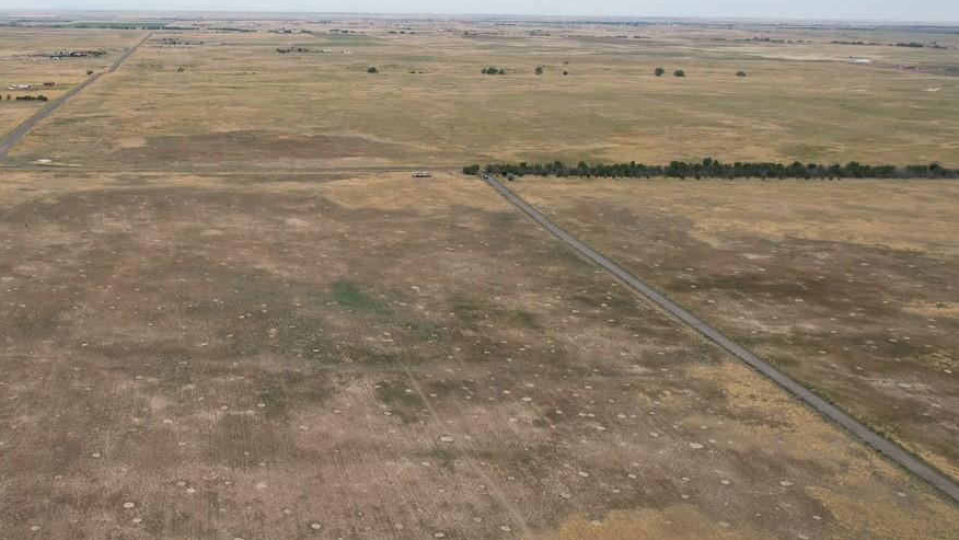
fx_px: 916
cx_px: 240
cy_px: 126
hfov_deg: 52.8
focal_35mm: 36
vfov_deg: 32.2
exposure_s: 1/2000
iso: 130
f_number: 2.8
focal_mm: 8.38
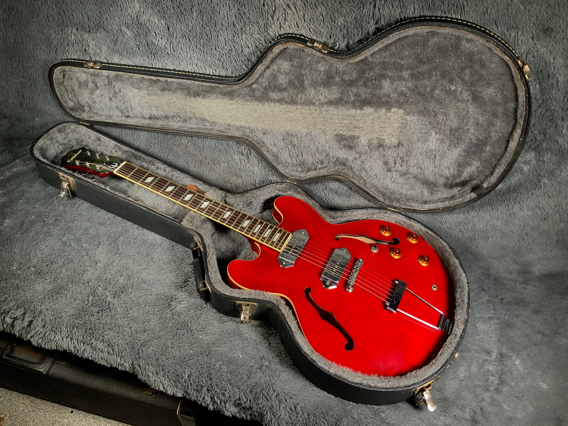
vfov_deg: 48.2
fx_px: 476
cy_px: 213
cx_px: 284
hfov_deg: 61.7
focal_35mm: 29
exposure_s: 1/78
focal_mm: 3
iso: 64
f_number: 1.8
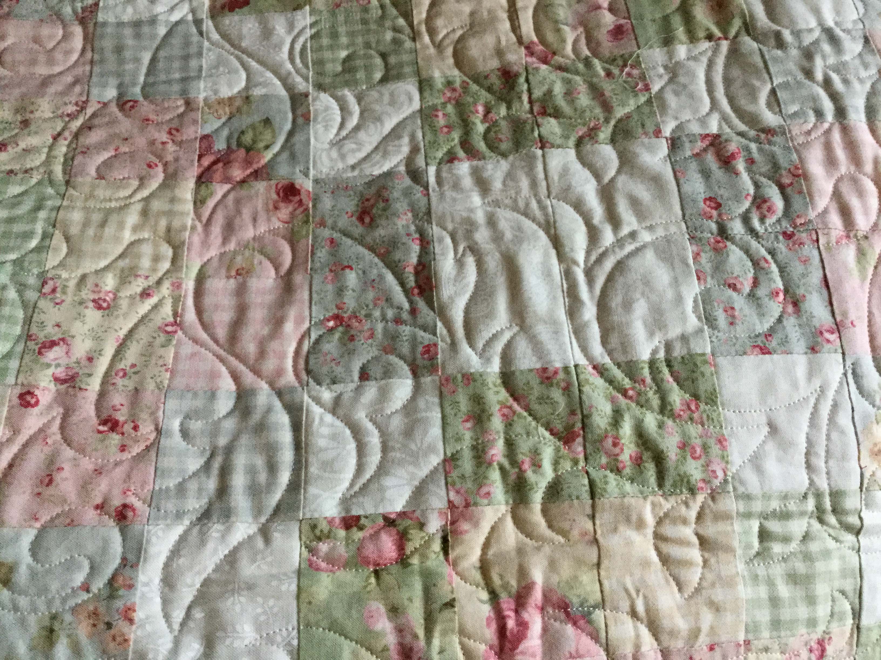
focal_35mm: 31
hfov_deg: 58.4
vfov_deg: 45.4
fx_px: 789
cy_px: 330
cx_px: 440
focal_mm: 3.3
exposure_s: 1/30
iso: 200
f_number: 2.4
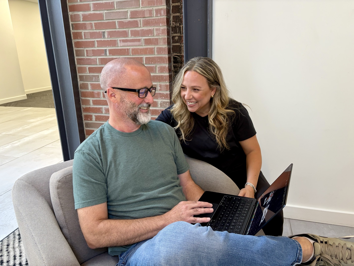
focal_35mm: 26
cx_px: 177
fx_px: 266
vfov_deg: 53.1
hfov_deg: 67.3
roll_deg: +1.5
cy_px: 133
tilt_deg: -16.3
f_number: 1.6
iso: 125
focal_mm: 5.96
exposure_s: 1/60
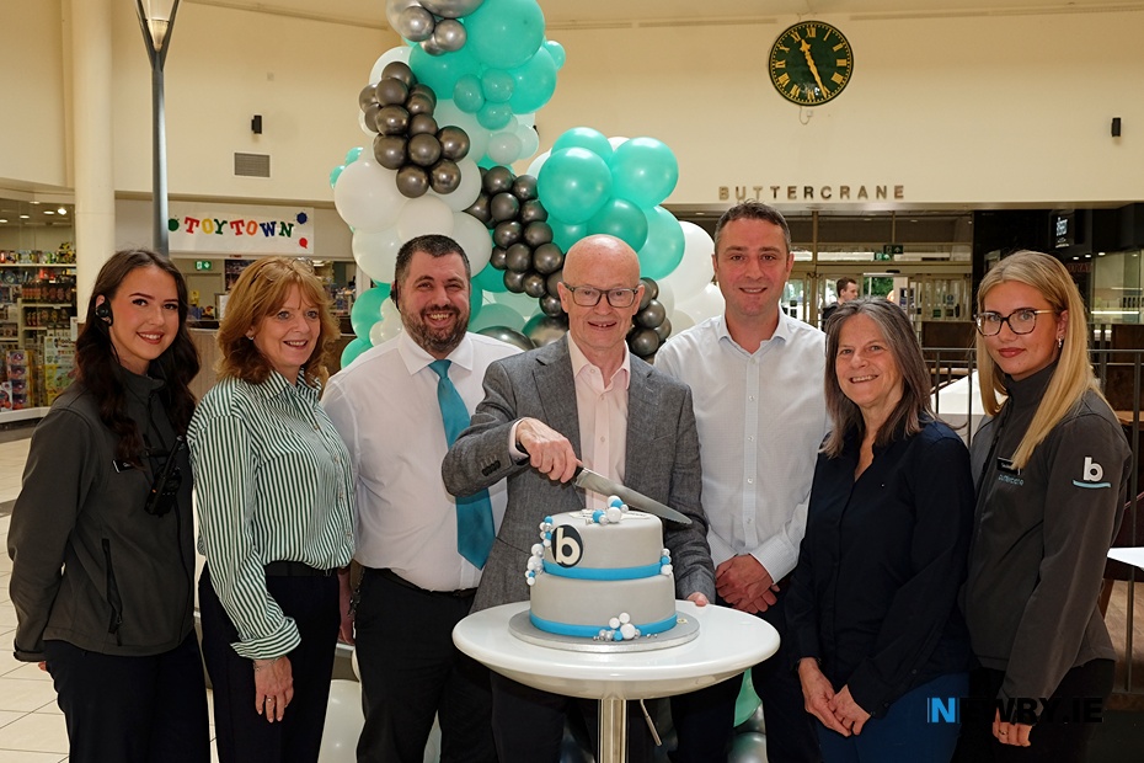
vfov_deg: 36.9
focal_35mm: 36
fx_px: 1144
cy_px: 382
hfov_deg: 53.1
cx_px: 572
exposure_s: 1/140
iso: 800
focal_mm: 24.3
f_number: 7.1
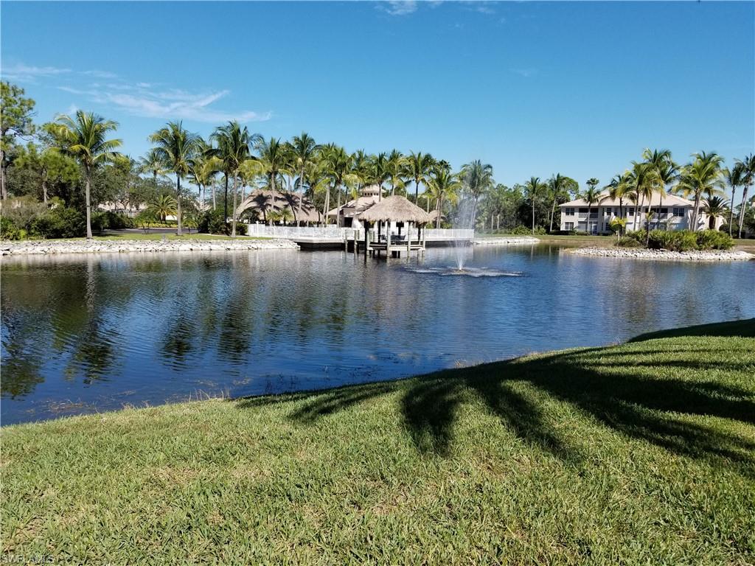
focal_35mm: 26
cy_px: 283
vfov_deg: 53.1
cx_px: 378
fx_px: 567
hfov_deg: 67.3
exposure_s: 1/2416
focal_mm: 4.3
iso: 50
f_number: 1.7
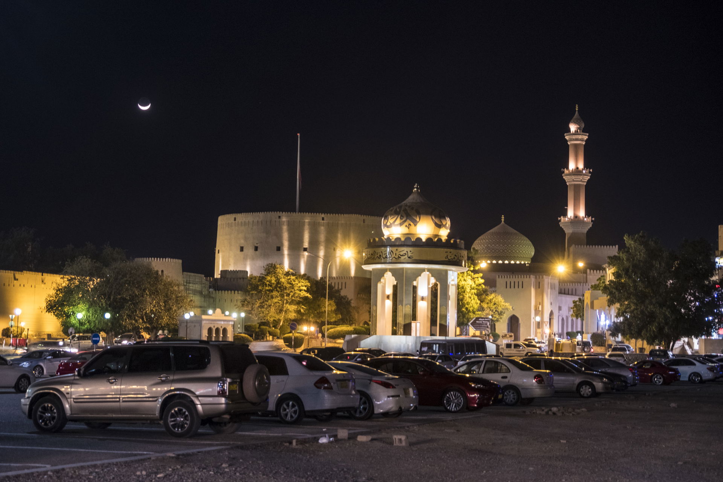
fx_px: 1245
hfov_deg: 32.4
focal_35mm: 62
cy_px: 241
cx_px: 362
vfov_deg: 21.9
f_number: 4.5
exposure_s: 1/1.67
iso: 800
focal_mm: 41.3
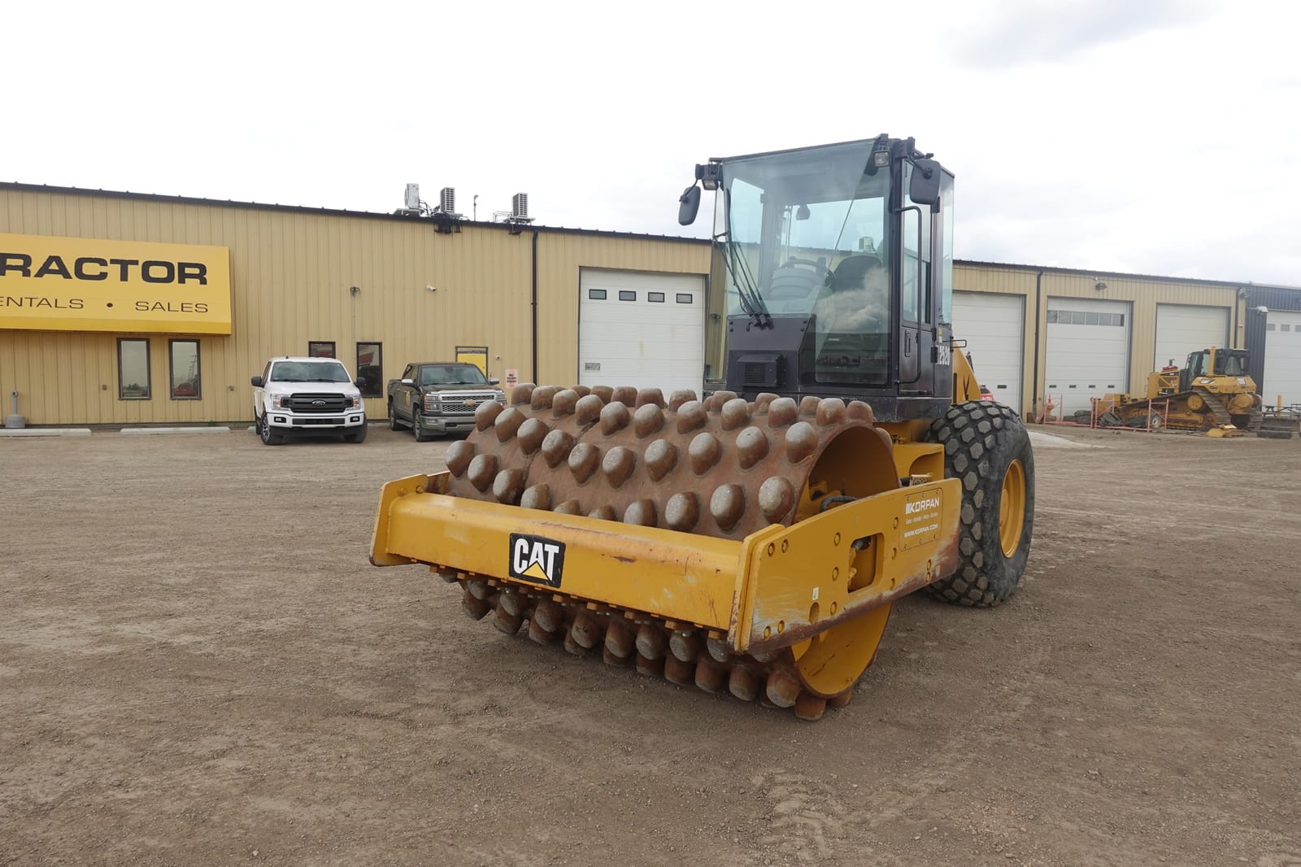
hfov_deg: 73.8
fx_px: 867
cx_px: 650
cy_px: 434
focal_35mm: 24
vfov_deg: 53.1
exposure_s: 1/200
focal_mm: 9.4
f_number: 5.6
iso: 125
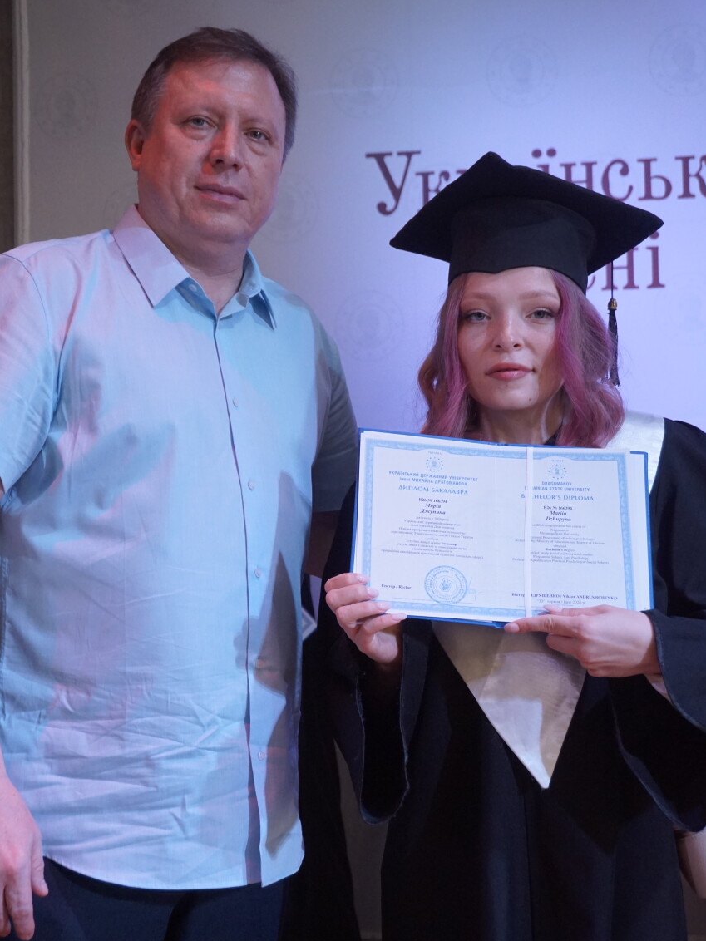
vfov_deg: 37.8
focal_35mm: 51
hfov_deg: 28.8
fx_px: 1374
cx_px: 353
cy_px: 517
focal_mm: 31
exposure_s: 1/160
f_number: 5
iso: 1600
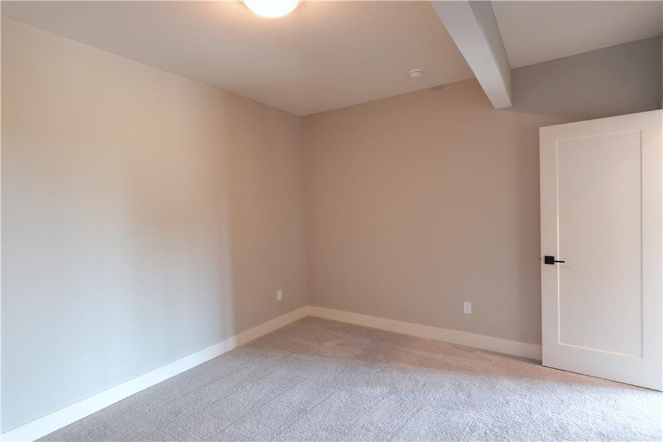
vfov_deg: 67.3
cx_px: 332
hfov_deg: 90.0
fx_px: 331
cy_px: 221
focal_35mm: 18
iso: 800
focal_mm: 6.9
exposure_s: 1/13
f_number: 5
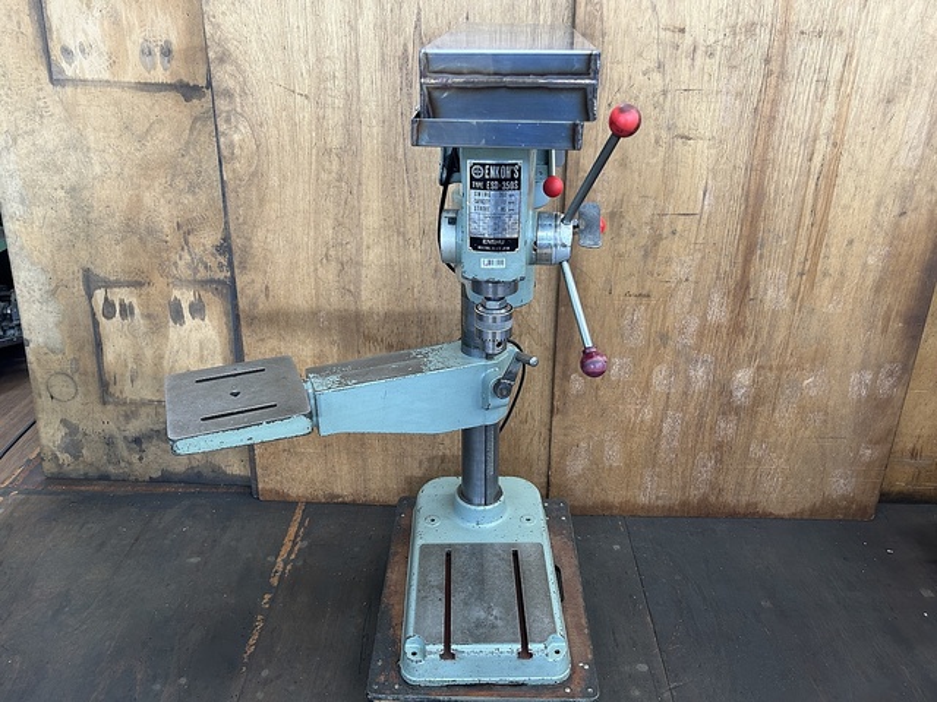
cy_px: 351
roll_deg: +0.0
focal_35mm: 26
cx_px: 468
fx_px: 704
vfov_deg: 53.1
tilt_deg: -26.2
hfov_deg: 67.3
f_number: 1.5
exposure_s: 1/79
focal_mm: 5.7
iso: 125
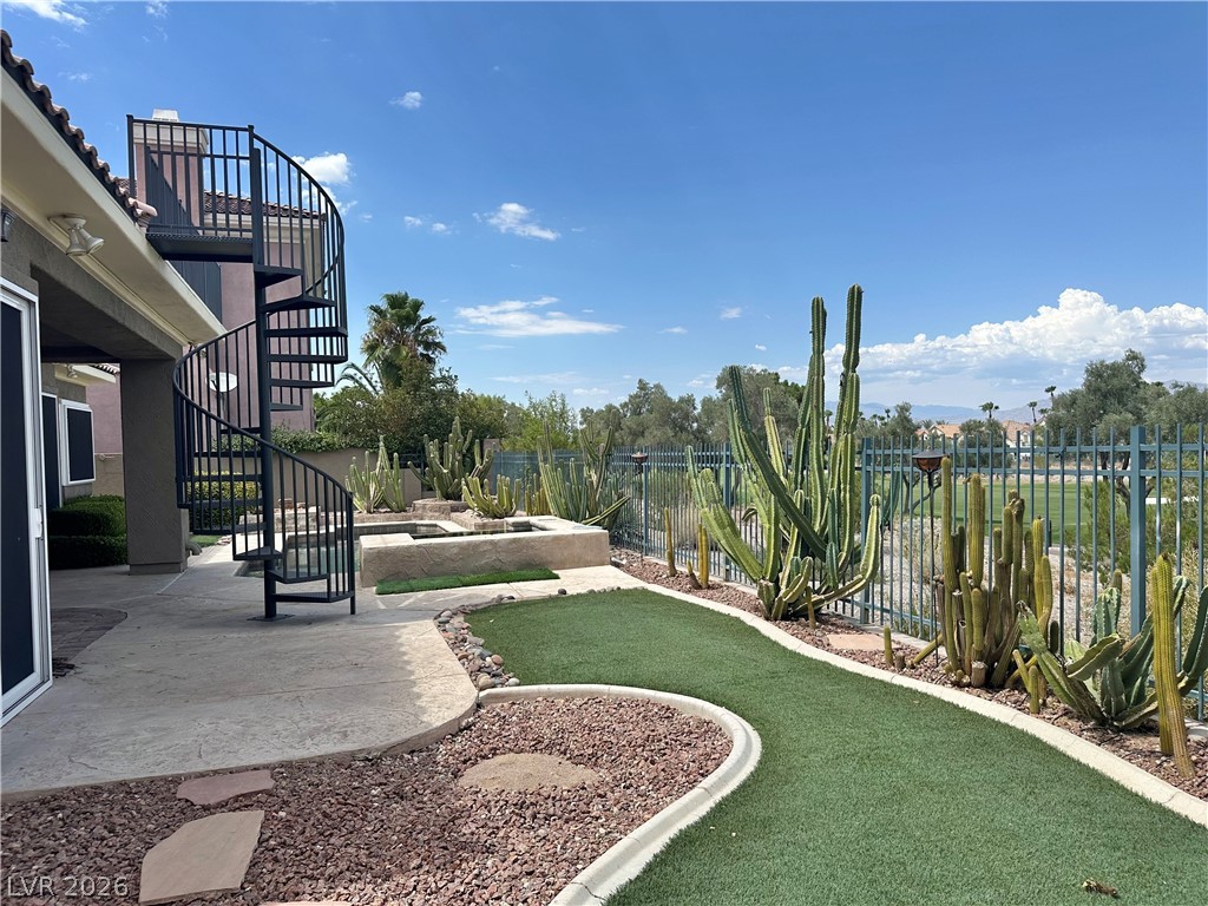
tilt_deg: +1.1
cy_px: 453
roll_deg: +1.2
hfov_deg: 71.6
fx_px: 838
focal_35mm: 24
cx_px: 604
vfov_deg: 56.8
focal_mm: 6.86
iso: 80
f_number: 1.78
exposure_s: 1/5525
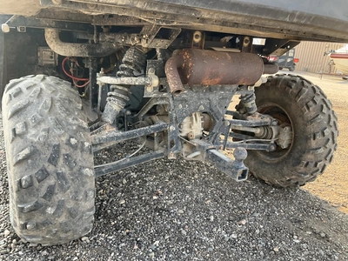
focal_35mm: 29
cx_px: 174
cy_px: 130
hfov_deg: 61.7
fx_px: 292
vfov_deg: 48.2
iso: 40
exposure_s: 1/122
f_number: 1.8
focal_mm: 3
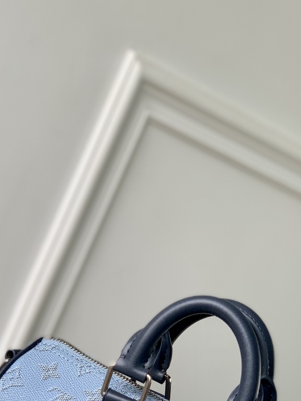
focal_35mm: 106
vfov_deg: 18.1
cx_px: 143
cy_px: 387
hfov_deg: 14.0
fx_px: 1228
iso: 16
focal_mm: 6
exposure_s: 1/123
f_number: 2.4
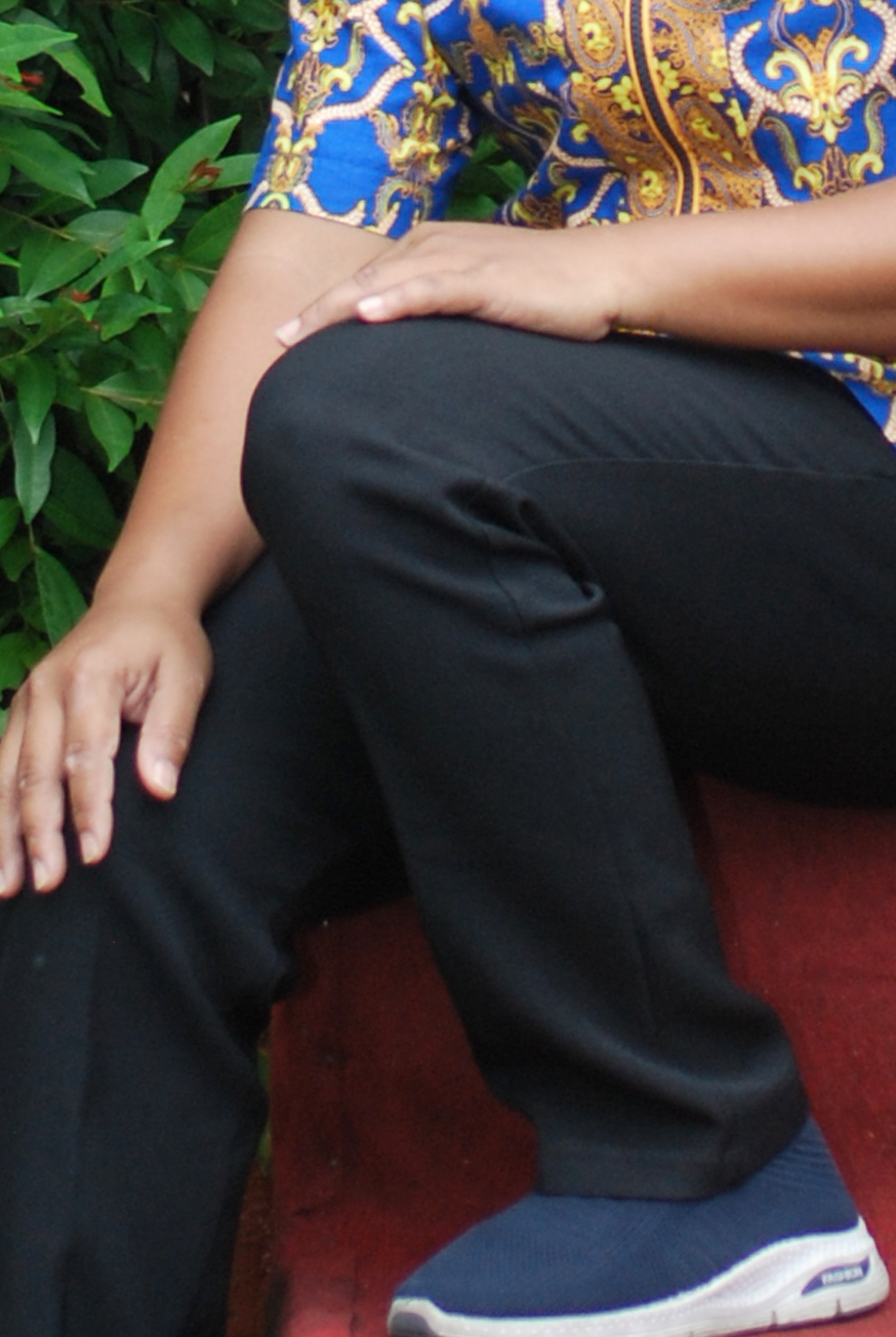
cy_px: 191
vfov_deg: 11.5
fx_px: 6624
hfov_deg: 7.7
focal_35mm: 178
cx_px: 763
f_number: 2.8
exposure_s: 1/125
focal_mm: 40
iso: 200
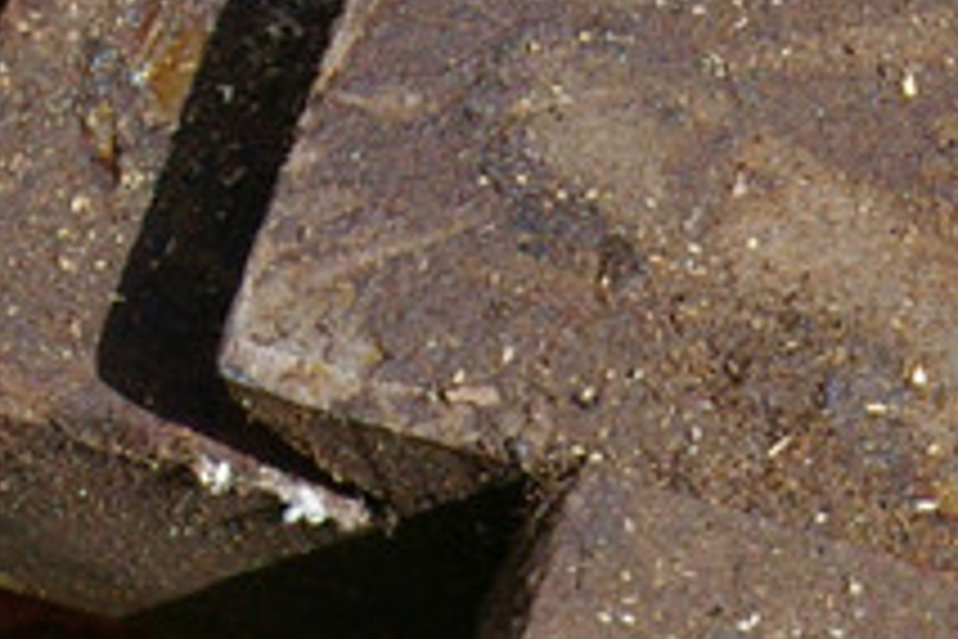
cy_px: 1742
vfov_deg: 4.2
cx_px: 848
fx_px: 8568
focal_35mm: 322
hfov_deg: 6.4
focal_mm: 38
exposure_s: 1/250
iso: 400
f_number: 11
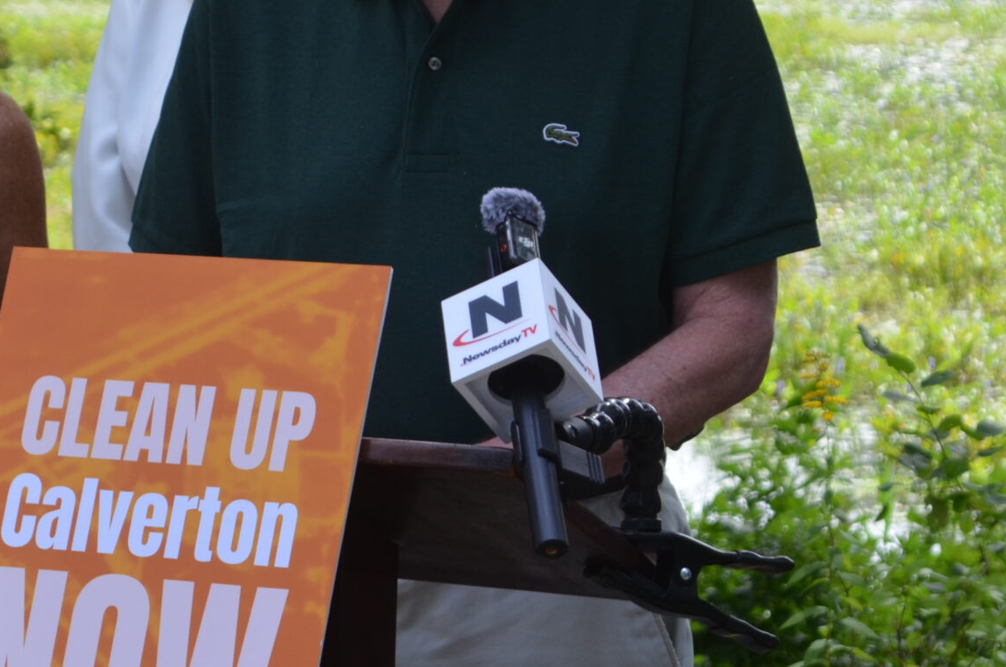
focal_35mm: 183
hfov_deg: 11.2
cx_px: 366
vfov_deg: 7.5
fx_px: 5107
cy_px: 109
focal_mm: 55
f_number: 6.3
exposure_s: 1/160
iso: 200
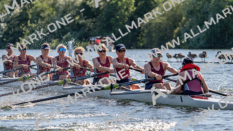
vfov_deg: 5.6
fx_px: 1334
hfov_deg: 10.0
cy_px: 67
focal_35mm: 216
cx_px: 116
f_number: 5.6
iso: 320
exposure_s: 1/2000
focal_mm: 205
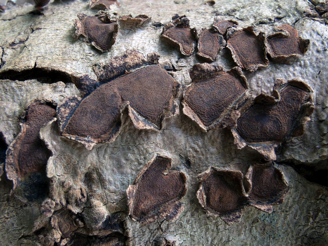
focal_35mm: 46
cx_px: 164
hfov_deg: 41.2
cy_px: 123
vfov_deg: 31.5
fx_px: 436
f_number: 8
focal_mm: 9.9
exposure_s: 1/2
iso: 100
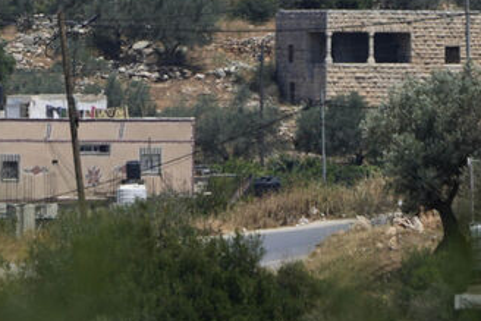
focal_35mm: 1064
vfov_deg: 1.3
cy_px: -210
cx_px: -302
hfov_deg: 1.9
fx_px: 14222
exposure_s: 1/1000
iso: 100
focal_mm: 291
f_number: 5.6
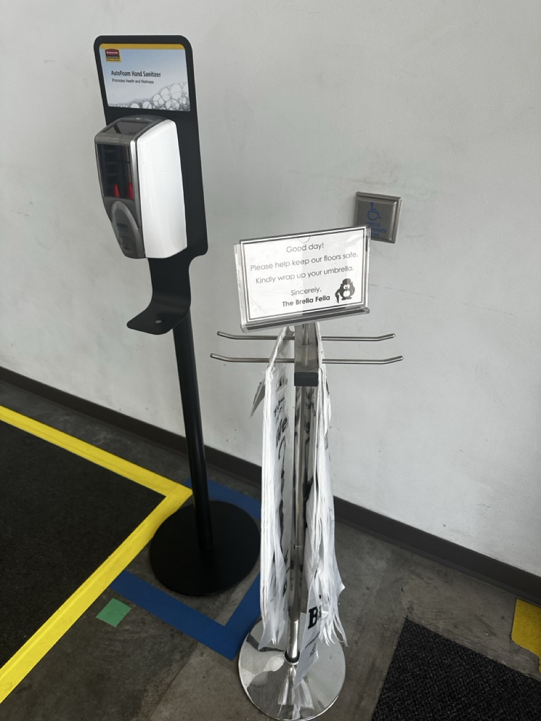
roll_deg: -1.3
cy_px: 360
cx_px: 270
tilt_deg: -31.0
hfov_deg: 56.8
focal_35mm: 24
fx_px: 500
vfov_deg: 71.6
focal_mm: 6.86
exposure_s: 1/121
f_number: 1.78
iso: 100
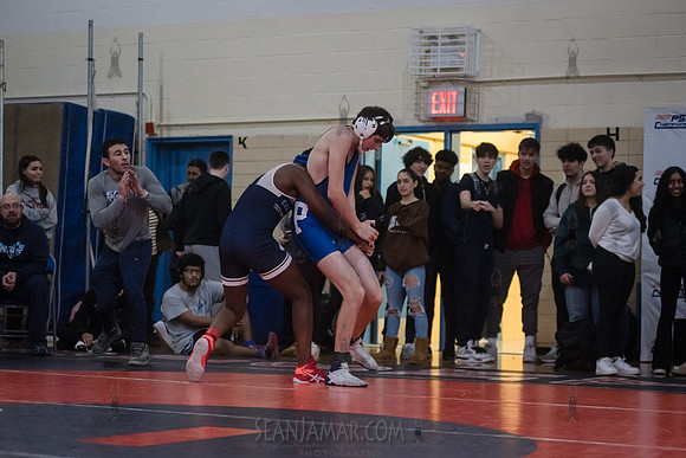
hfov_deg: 23.0
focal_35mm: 89
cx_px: 343
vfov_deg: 15.4
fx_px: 1688
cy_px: 229
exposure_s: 1/400
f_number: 3.2
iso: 6400
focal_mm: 80
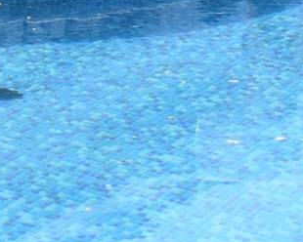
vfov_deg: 7.7
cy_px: -284
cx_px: -134
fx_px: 1695
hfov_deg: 9.9
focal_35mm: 189
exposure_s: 1/160
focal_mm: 26
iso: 800
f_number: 9
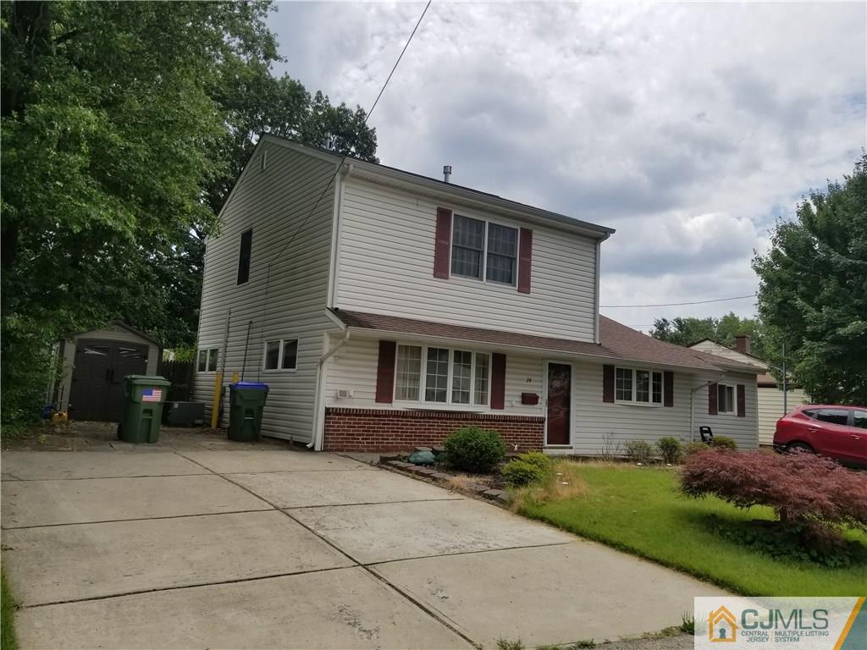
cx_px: 434
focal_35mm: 26
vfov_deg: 53.1
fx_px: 651
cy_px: 325
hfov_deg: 67.3
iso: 50
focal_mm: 4.25
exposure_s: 1/4080
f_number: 1.7
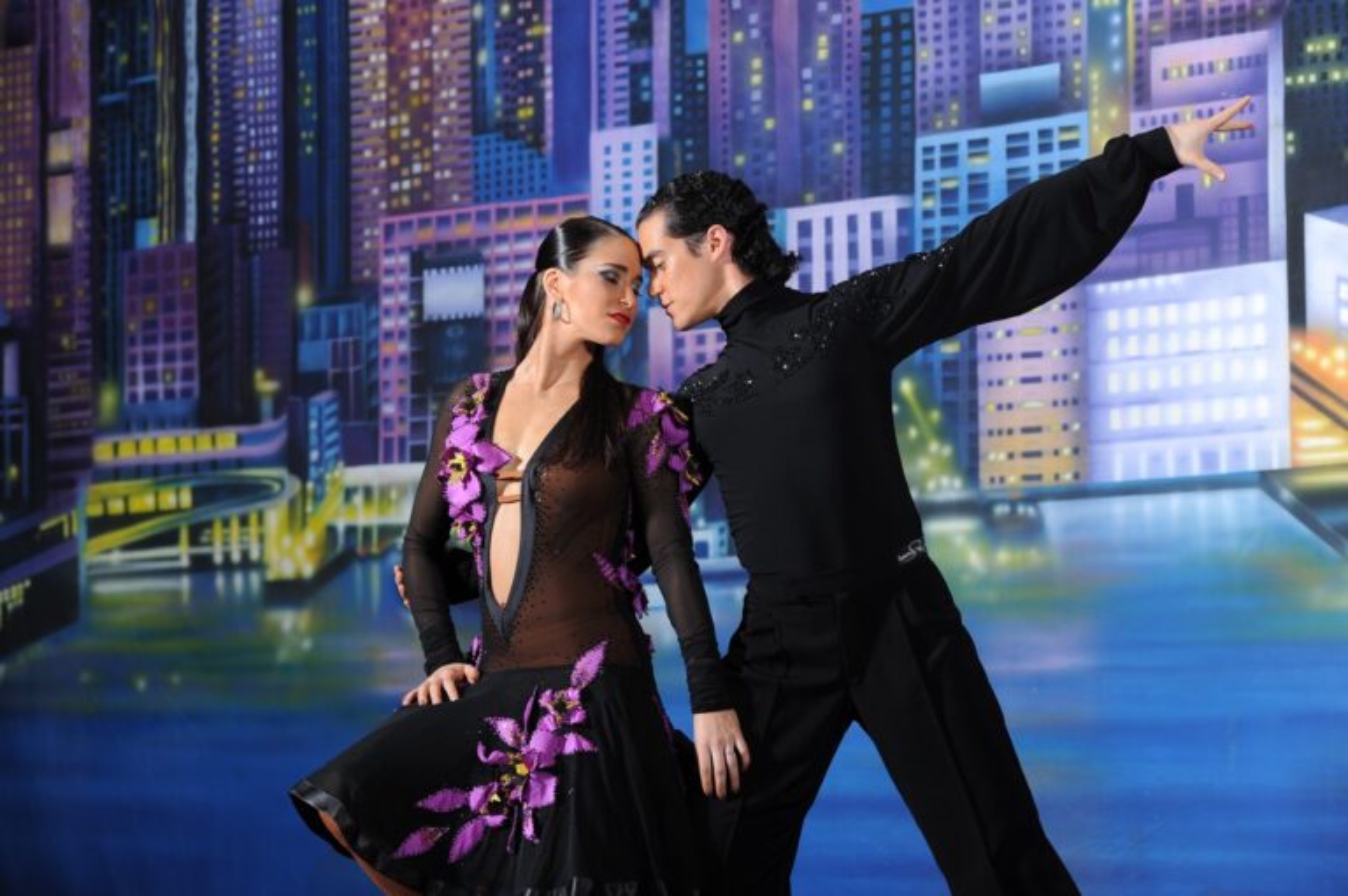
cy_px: 448
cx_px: 674
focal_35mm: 98
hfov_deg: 20.8
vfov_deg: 13.9
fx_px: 3667
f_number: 5
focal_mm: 98
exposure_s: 1/200
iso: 400
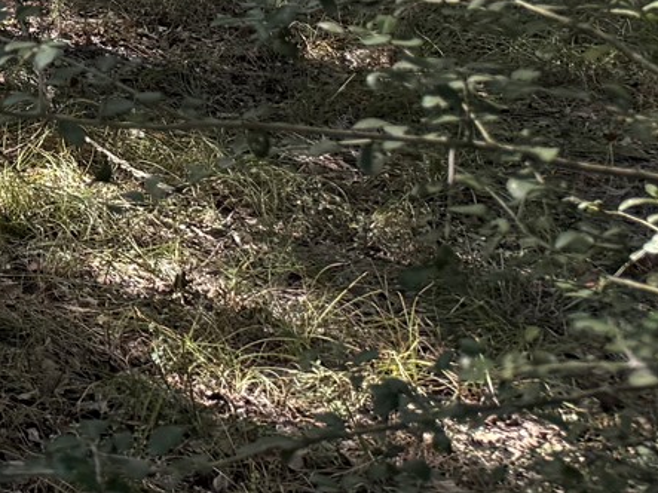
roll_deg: -1.6
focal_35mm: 111
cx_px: -857
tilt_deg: -0.6
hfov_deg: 13.6
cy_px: -443
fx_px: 2109
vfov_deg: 12.1
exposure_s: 1/757
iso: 100
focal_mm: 6.76
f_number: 1.78
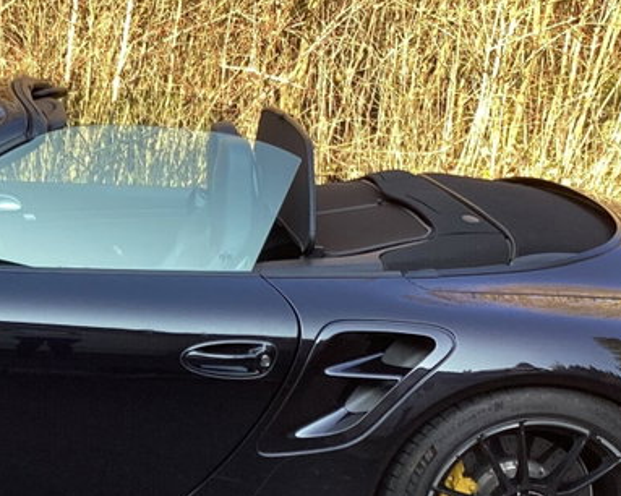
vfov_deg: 18.9
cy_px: 308
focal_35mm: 81
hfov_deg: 22.9
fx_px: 1488
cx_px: 49
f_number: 2.4
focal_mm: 3.3
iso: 25
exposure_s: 1/101
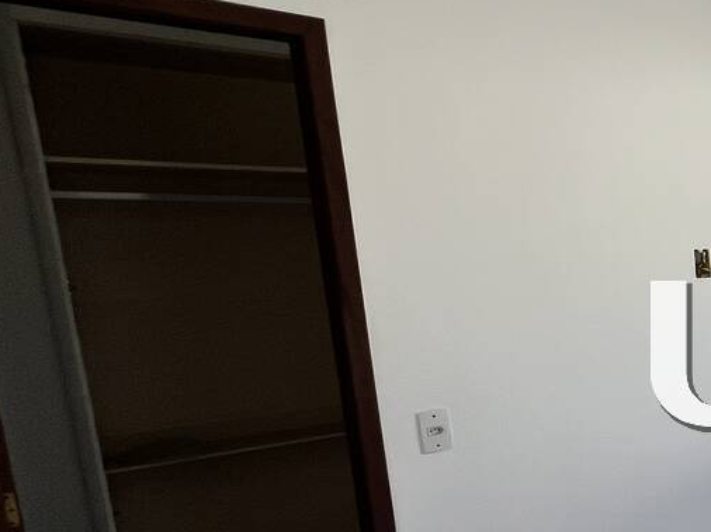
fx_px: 760
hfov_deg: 31.8
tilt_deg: -9.7
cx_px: 1005
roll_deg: +0.3
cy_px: 369
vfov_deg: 38.1
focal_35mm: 37
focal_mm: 1.57
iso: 40
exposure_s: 1/99
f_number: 1.8
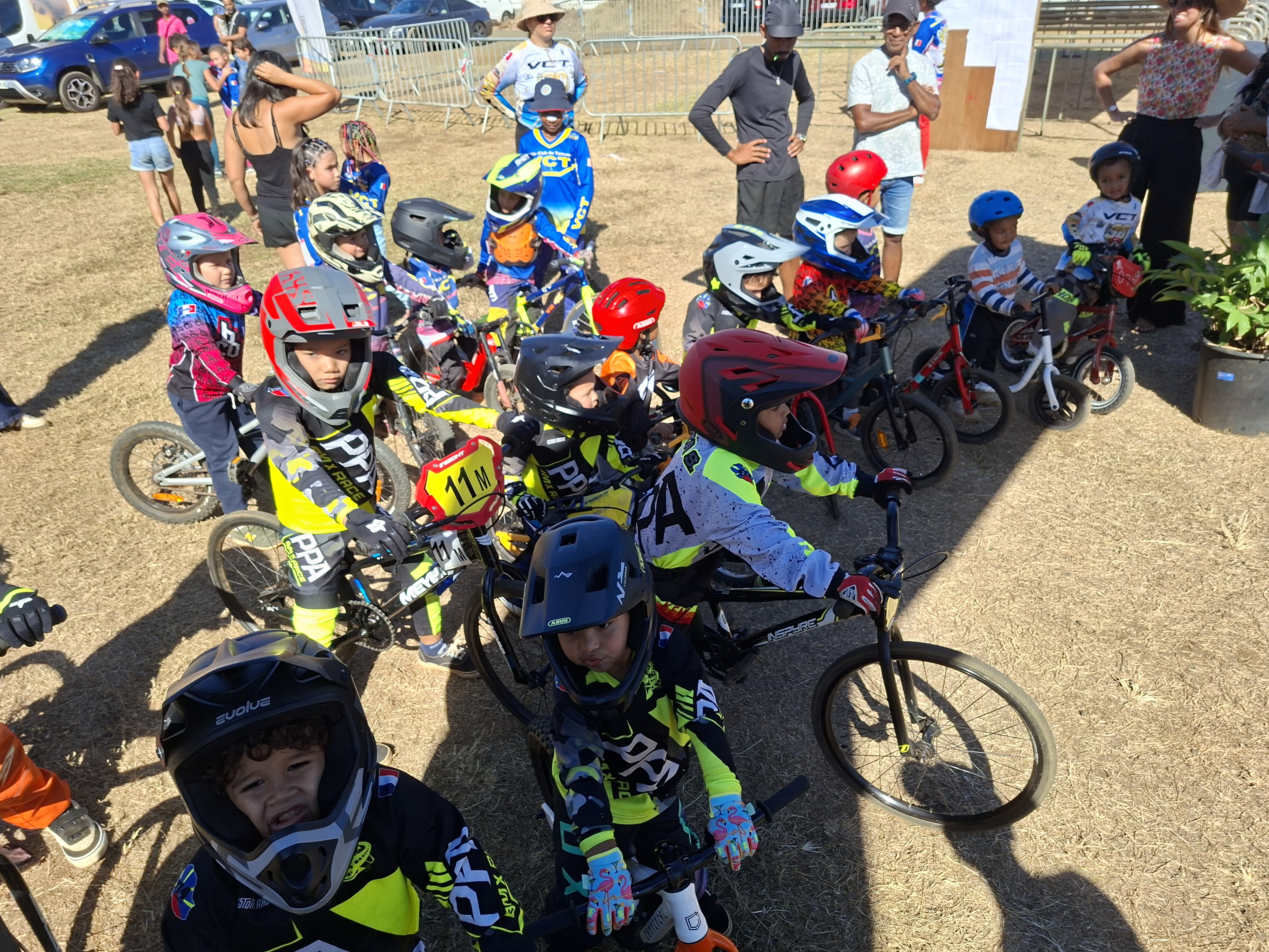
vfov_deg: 58.9
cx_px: 634
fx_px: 843
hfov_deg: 73.9
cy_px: 476
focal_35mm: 23
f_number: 1.8
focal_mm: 5.54
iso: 50
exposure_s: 1/1522
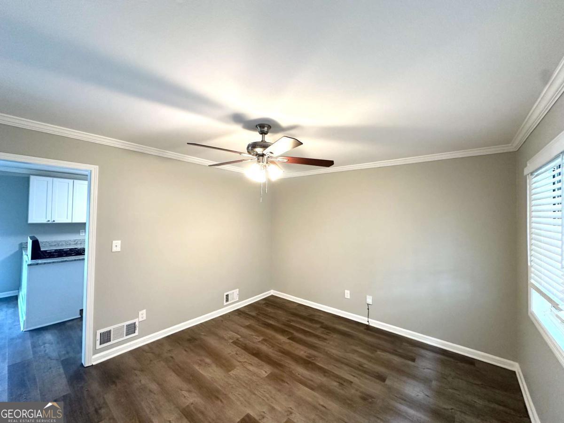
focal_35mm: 14
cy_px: 212
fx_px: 228
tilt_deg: +0.7
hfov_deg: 102.1
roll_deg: -1.3
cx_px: 282
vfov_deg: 85.7
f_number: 2.2
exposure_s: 1/60
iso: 200
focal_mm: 2.22
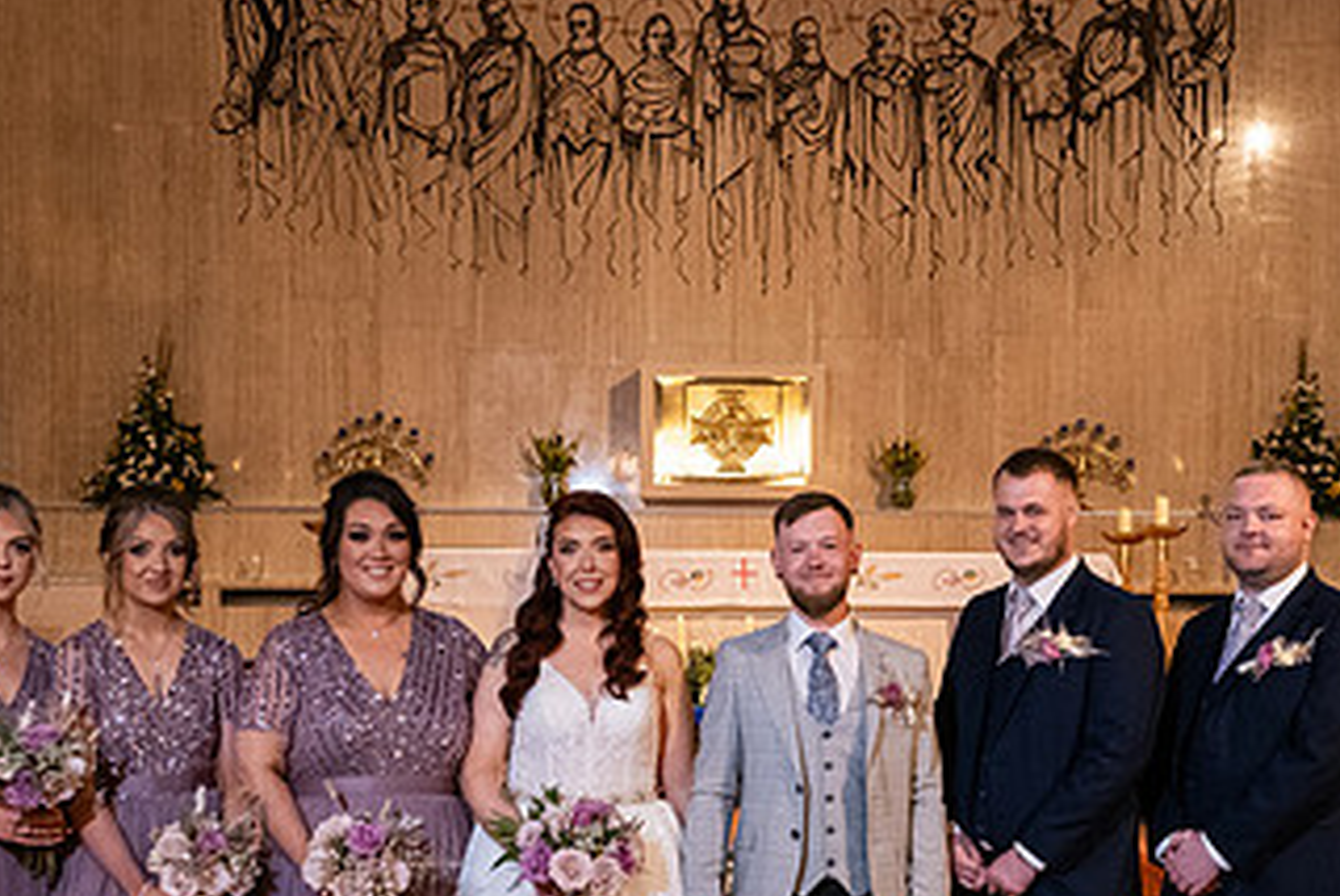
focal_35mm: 58
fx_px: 2161
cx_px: 817
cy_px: 664
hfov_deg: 34.3
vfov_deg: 23.2
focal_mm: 32
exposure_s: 1/160
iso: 2000
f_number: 5
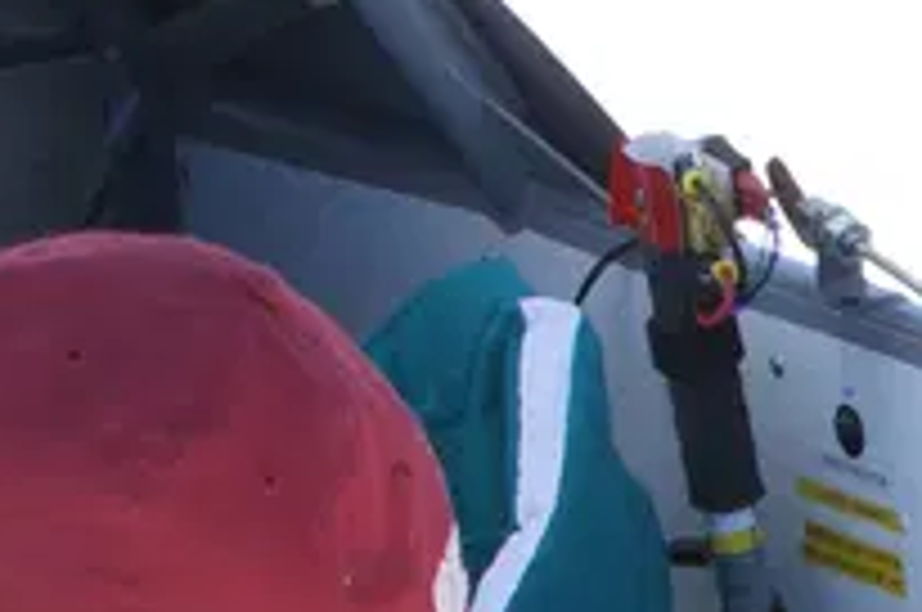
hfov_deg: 5.8
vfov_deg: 3.9
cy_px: 1105
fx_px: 9001
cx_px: 1489
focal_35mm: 352
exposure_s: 1/125
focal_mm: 40
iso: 100
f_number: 7.1
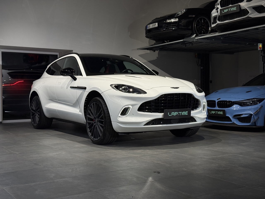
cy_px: 100
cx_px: 132
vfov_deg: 30.3
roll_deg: +0.1
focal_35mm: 48
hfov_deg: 39.7
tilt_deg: -1.3
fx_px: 367
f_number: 1.78
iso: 64
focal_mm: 6.76
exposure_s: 1/121
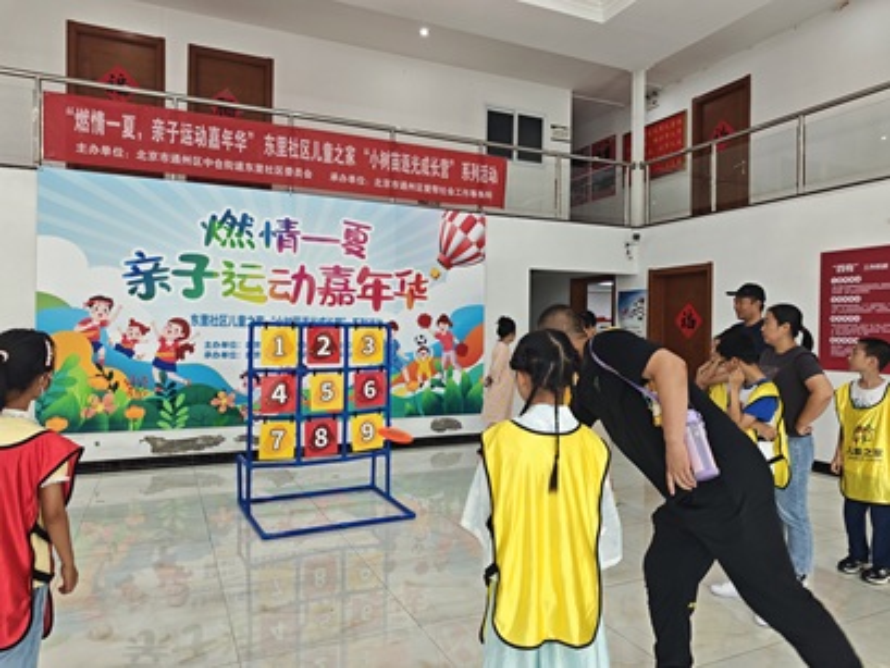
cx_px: 445
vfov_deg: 58.9
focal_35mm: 23
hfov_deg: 73.9
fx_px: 592
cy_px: 334
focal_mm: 6.68
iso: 250
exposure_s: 1/100
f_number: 1.44
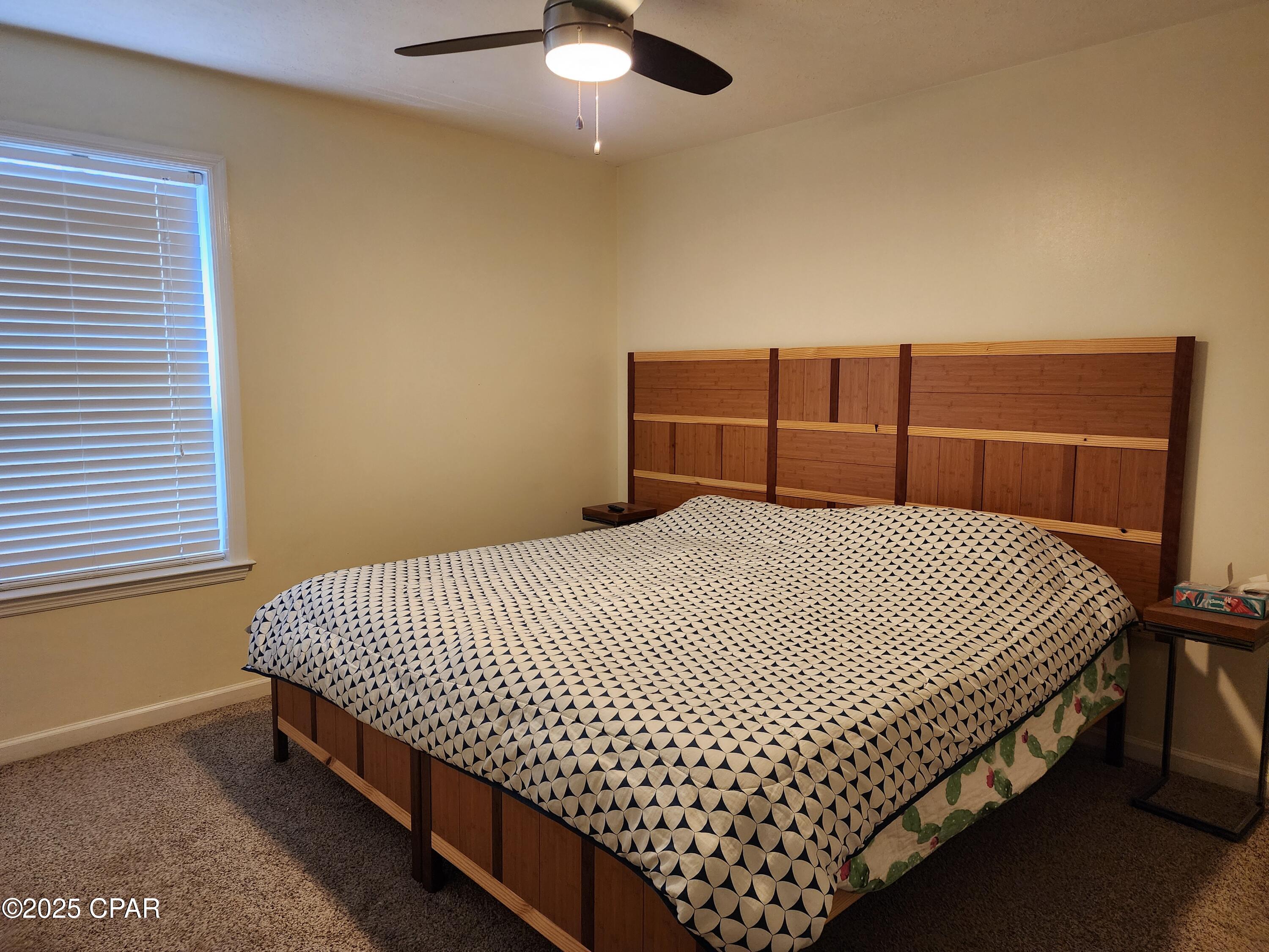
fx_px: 843
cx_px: 634
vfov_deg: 58.9
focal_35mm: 23
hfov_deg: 73.9
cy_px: 476
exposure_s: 1/120
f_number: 1.8
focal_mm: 6.4
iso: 400
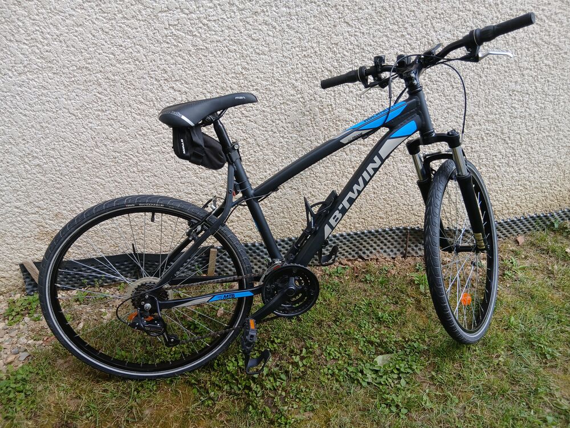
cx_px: 285
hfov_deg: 67.3
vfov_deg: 53.1
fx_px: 428
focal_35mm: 26
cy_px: 214
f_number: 1.8
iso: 20
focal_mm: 3.98
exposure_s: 1/110
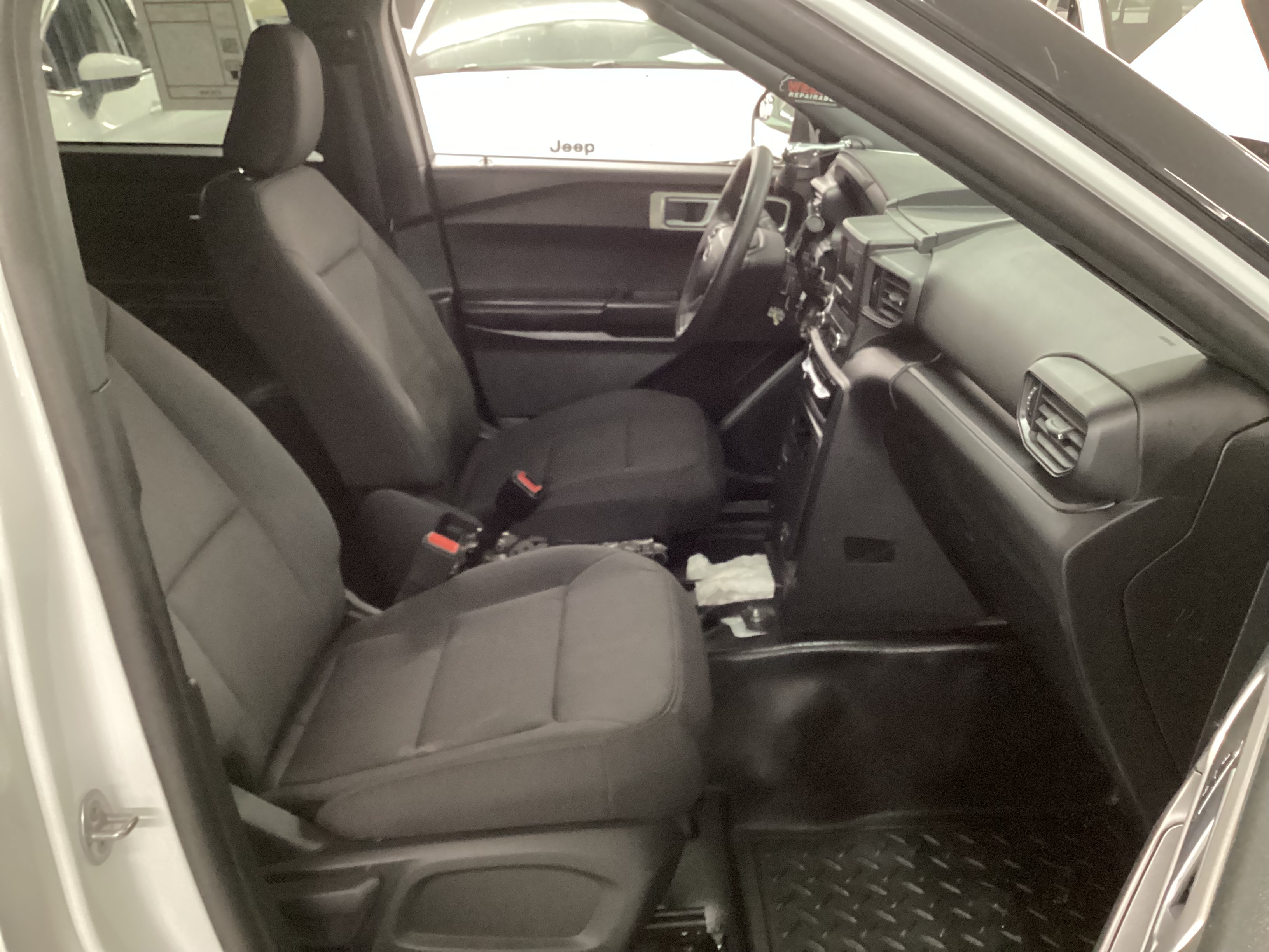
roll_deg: +1.4
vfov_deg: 45.4
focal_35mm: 31
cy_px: 476
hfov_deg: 58.4
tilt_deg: -26.7
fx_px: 1136
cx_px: 634
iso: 640
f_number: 2.4
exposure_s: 1/17
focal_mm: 3.3
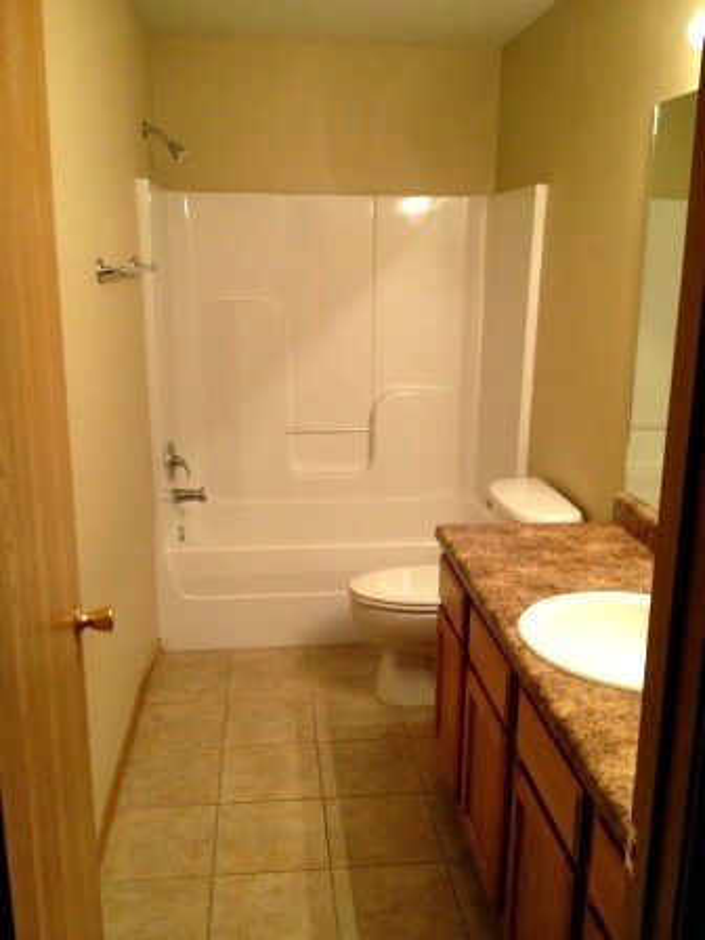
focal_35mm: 35
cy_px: 470
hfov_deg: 40.7
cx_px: 352
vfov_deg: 52.6
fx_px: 950
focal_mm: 4.28
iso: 125
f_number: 2.4
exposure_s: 1/20
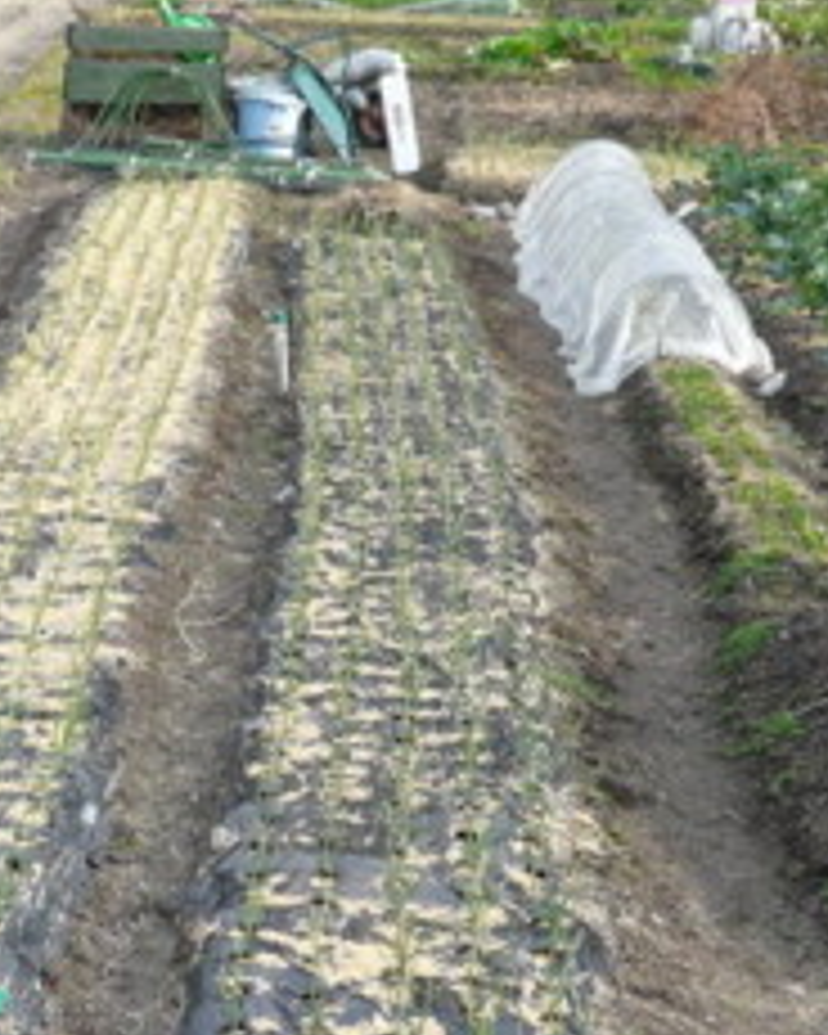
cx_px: 148
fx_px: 2634
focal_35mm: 86
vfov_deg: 22.2
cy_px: 644
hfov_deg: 17.7
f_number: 4
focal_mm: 7.4
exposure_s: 1/250
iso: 100
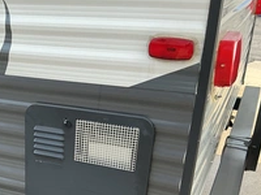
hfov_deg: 32.2
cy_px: 183
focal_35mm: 56
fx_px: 422
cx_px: 13
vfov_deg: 25.1
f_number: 1.8
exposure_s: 1/540
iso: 25
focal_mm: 3
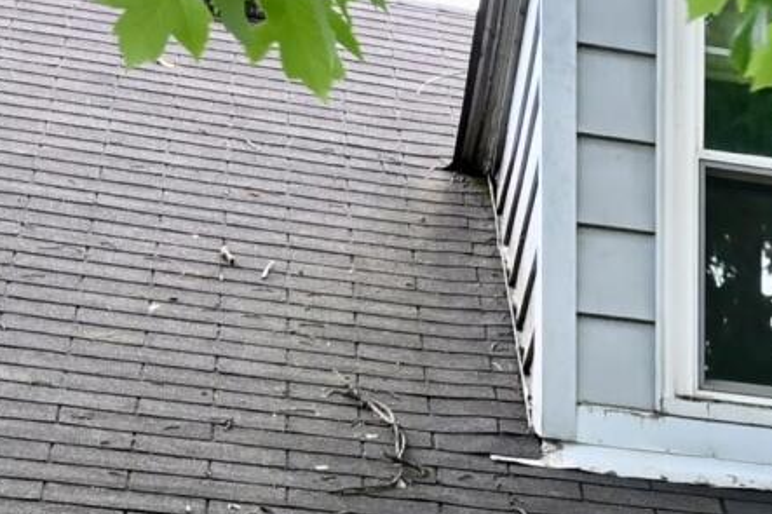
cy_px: 1451
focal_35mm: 149
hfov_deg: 12.2
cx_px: 1544
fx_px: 3194
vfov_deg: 8.1
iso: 1250
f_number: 6.3
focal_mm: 22
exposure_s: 1/250
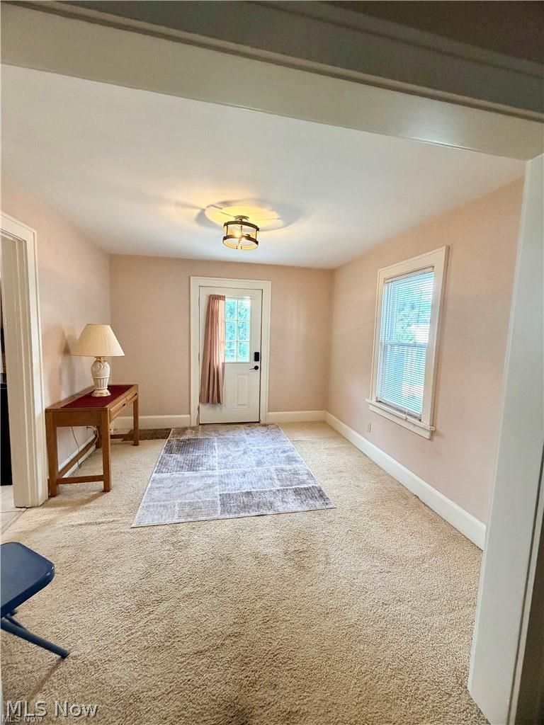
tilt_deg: -5.2
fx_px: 293
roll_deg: -1.9
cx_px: 272
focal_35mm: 14
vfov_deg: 102.1
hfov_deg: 85.7
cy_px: 362
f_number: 2.2
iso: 250
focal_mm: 2.22
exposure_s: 1/60
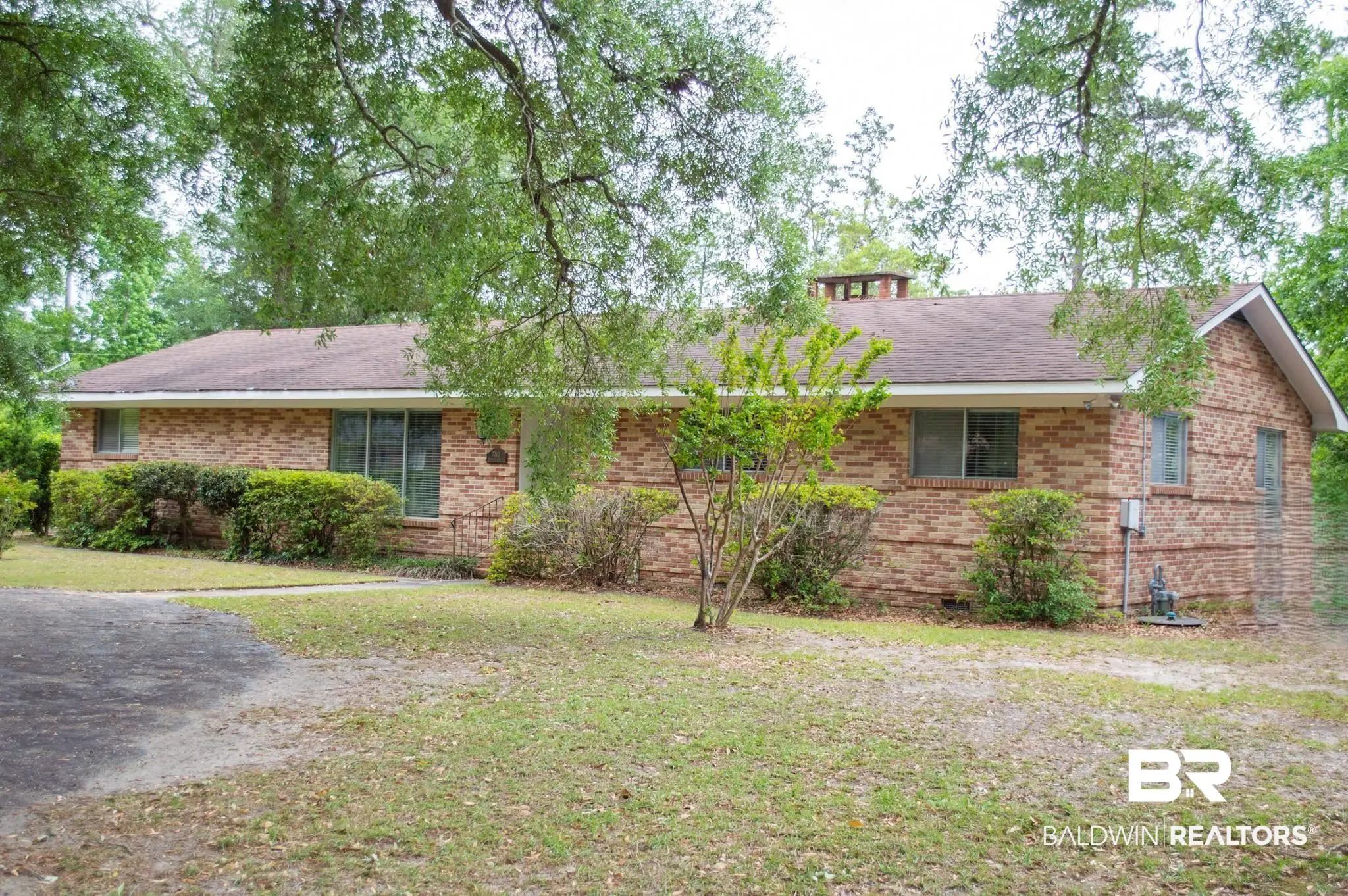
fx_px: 1571
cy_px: 448
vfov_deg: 31.8
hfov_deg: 46.4
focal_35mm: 42
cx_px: 674
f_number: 4.5
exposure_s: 1/1000
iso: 400
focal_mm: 28
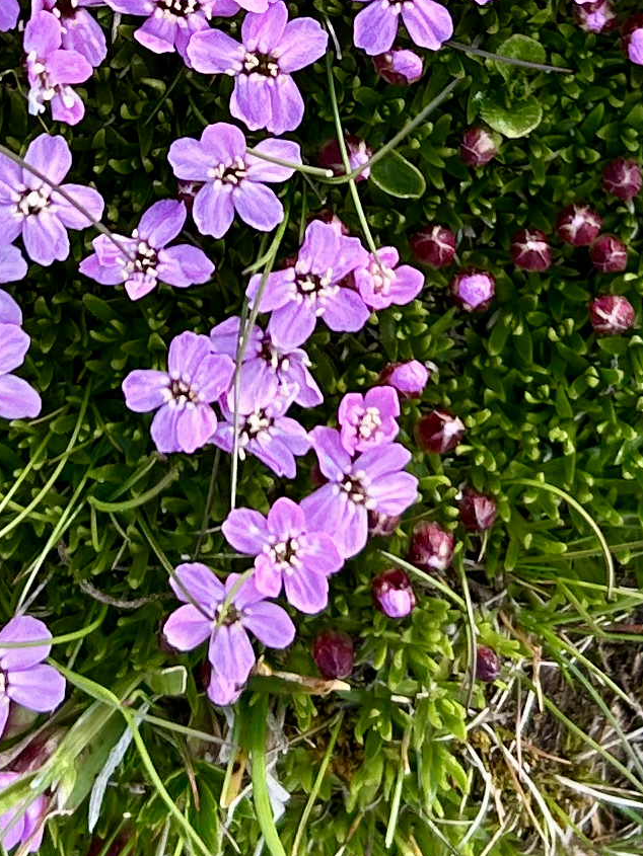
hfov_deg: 12.0
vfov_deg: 15.4
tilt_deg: -65.7
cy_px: -152
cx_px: 309
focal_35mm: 124
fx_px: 3070
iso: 50
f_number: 1.5
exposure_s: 1/521
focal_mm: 5.7
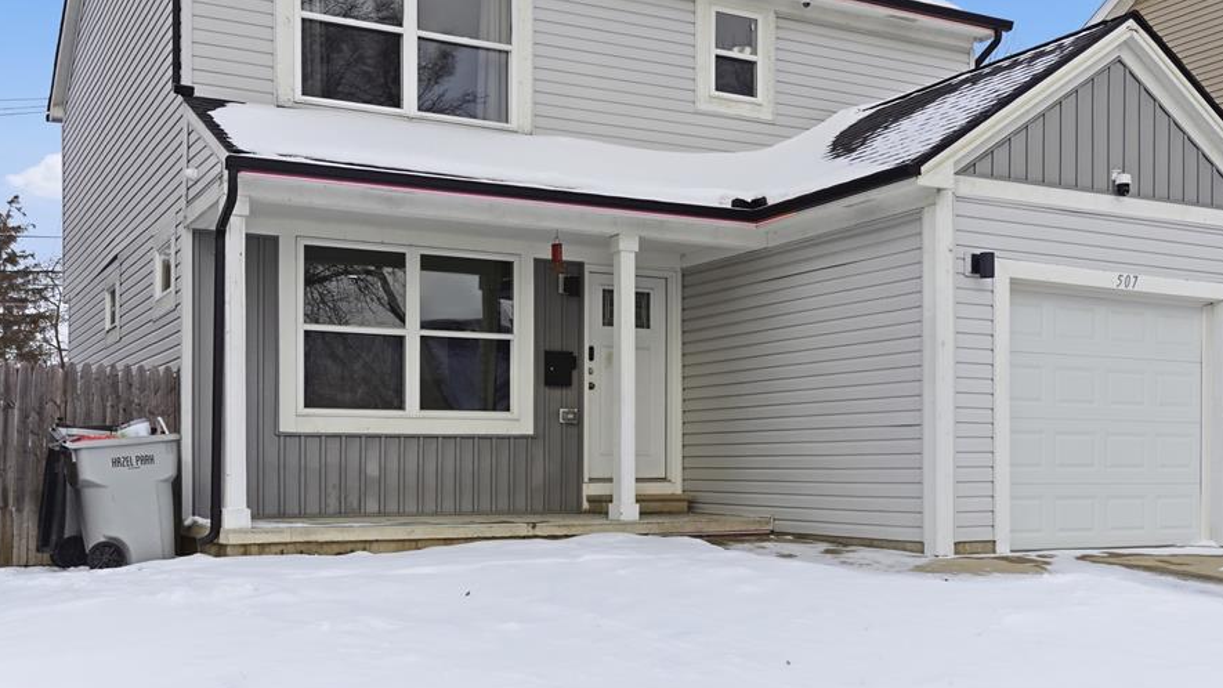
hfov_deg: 50.4
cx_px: 680
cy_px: 227
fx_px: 1297
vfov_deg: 29.5
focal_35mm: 40
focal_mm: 33
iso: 100
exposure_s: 1/8000
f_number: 4
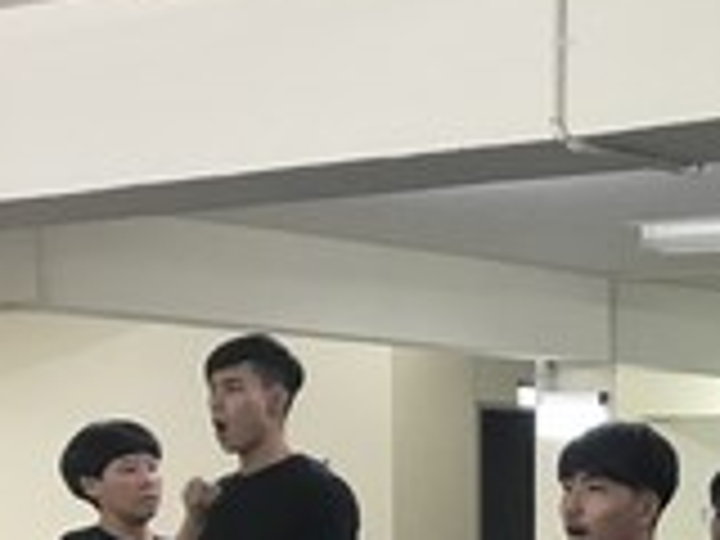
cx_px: 1040
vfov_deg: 12.7
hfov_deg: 16.2
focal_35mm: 112
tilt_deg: -4.1
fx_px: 2330
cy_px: 729
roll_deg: -0.9
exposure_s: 1/17
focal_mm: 3.99
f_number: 1.8
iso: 40
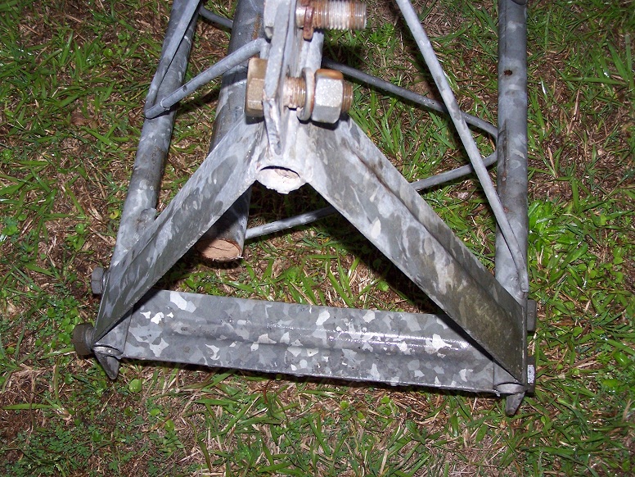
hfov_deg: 37.5
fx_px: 936
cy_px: 238
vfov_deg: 28.6
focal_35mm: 51
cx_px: 318
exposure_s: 1/60
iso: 140
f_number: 3
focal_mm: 8.5
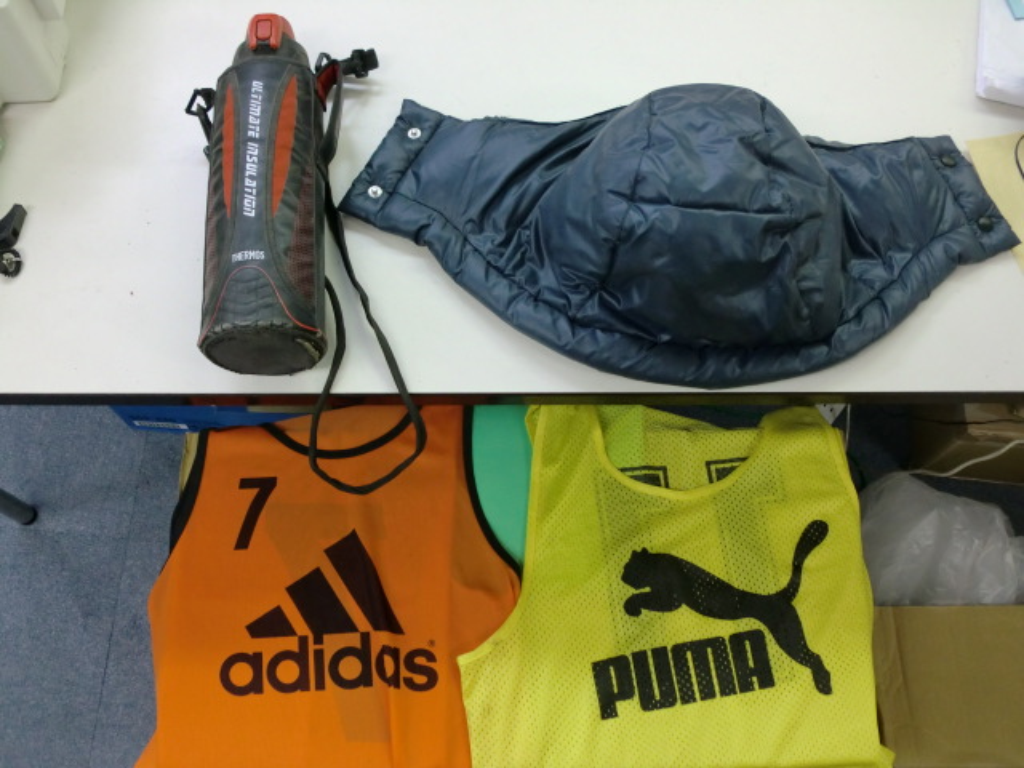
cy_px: 384
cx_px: 512
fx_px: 1035
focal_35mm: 35
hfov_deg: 52.6
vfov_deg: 40.7
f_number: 3.1
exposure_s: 1/60
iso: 250
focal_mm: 6.3
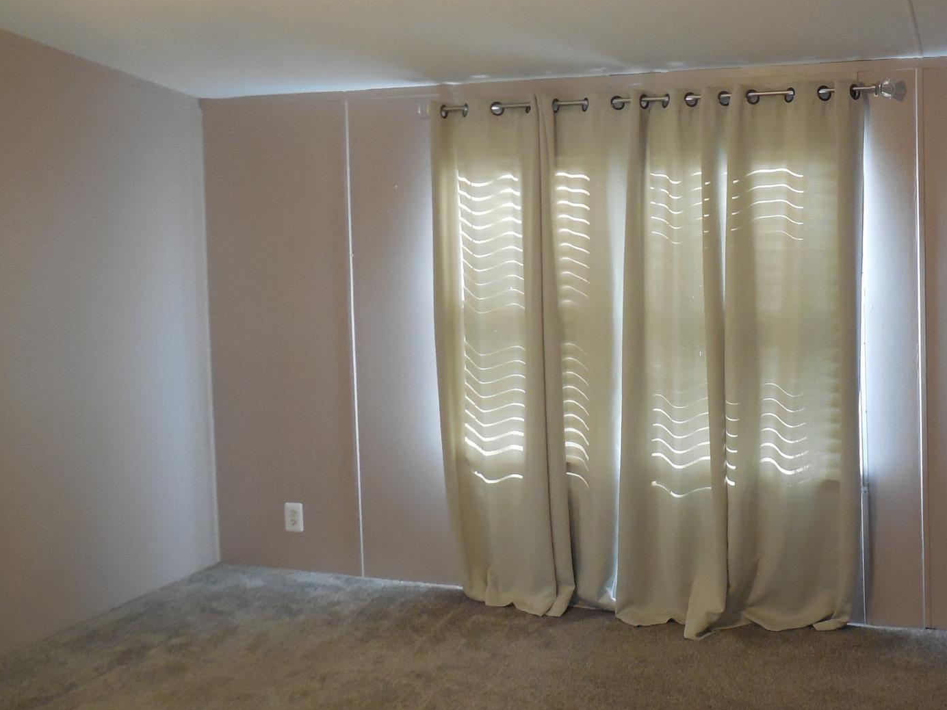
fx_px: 1012
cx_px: 688
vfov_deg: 38.4
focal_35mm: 37
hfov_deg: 48.6
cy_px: 258
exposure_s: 1/30
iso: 400
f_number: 3.1
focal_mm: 4.5
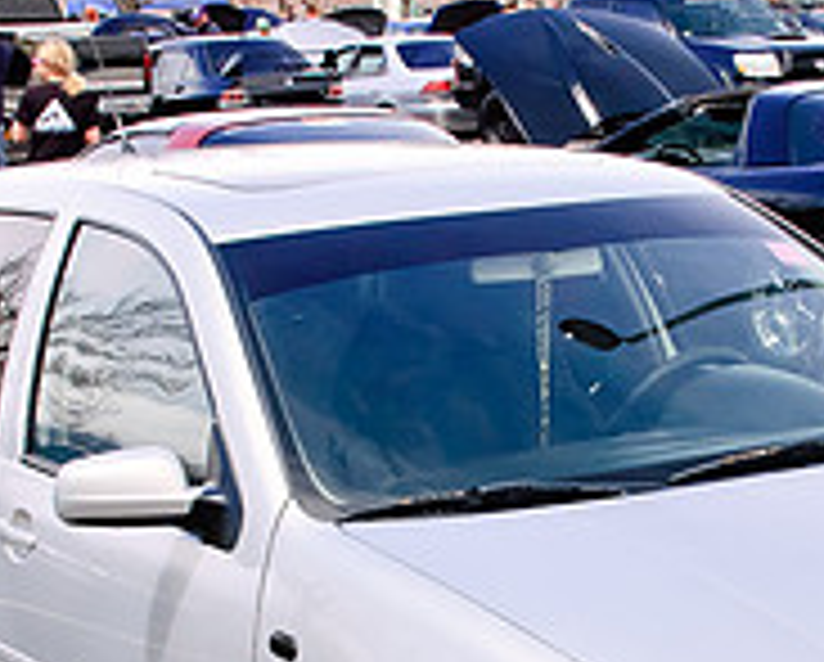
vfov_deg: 15.5
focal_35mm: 98
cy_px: 617
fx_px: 2394
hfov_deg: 19.5
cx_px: 527
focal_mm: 22
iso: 200
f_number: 7.1
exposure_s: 1/200
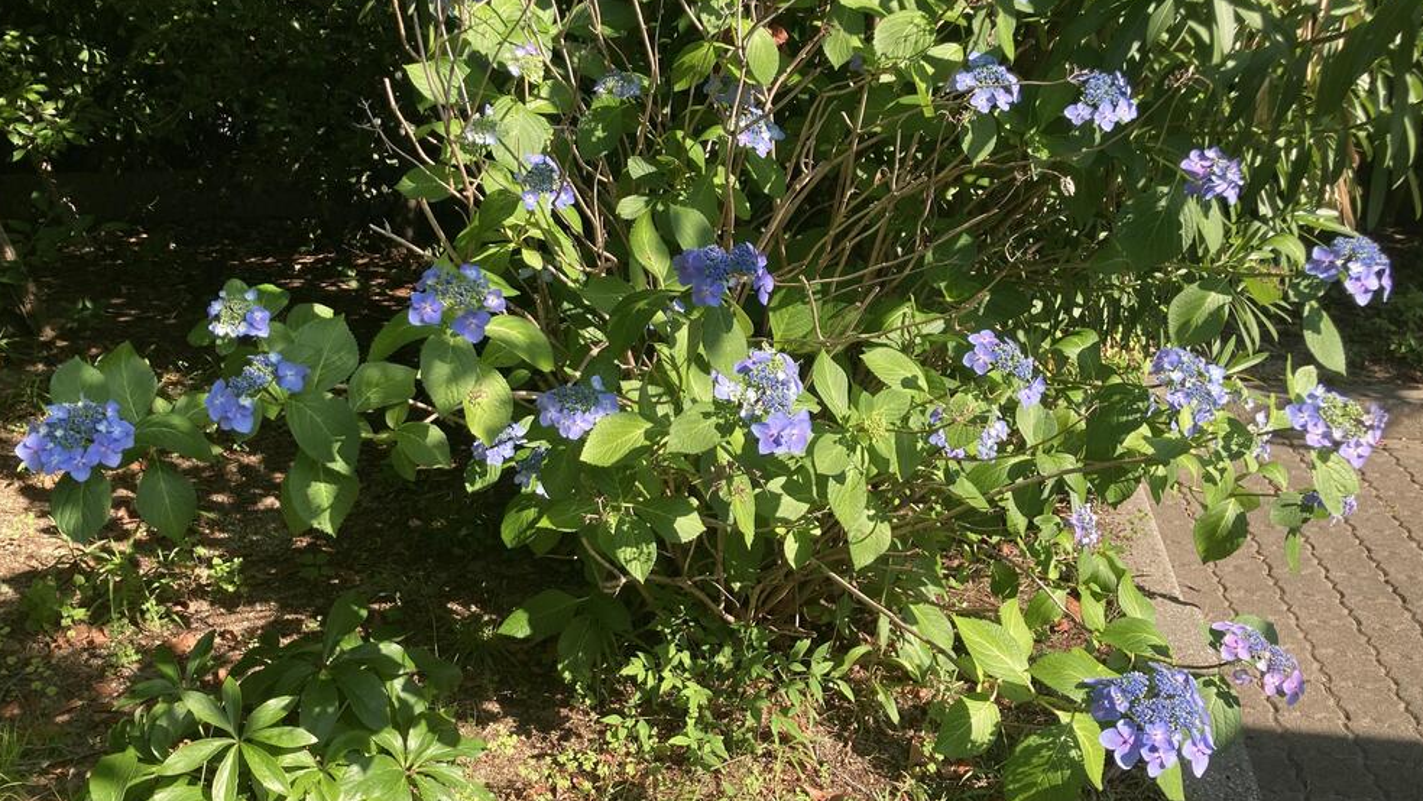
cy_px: 386
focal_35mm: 31
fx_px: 1170
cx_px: 710
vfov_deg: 37.8
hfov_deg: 62.6
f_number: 1.8
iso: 20
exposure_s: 1/552
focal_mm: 4
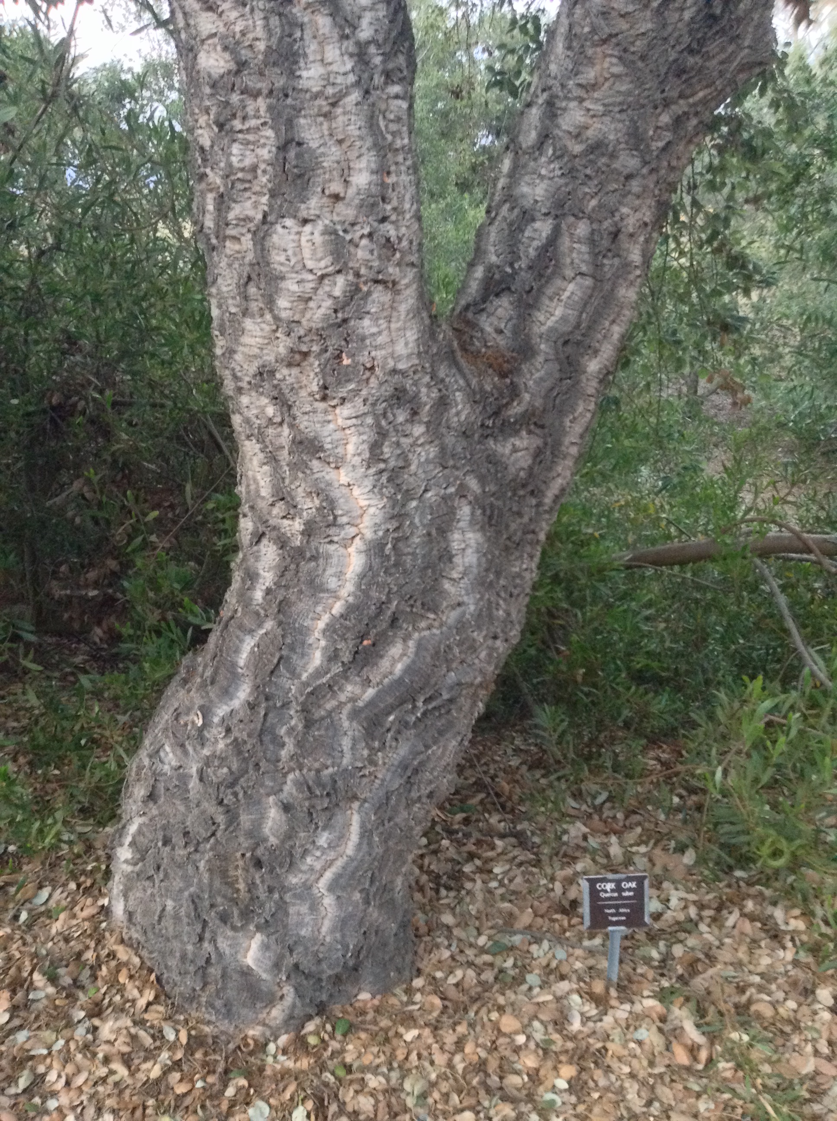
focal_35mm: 33
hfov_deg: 42.8
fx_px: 1067
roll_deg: +3.4
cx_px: 418
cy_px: 560
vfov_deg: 55.4
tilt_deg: -20.7
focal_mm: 3.3
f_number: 2.4
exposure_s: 1/20
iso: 250
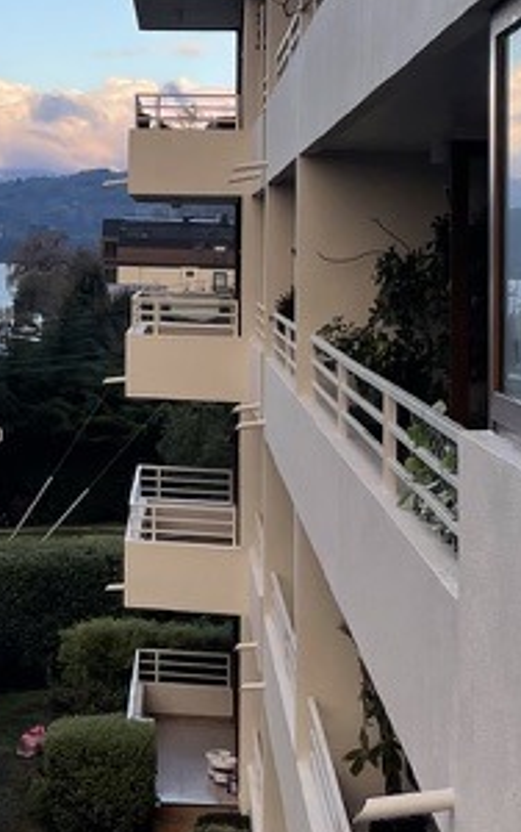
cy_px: 122
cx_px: -266
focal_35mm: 94
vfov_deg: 21.7
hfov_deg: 13.2
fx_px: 2131
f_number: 1.6
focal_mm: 4.2
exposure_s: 1/836
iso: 32
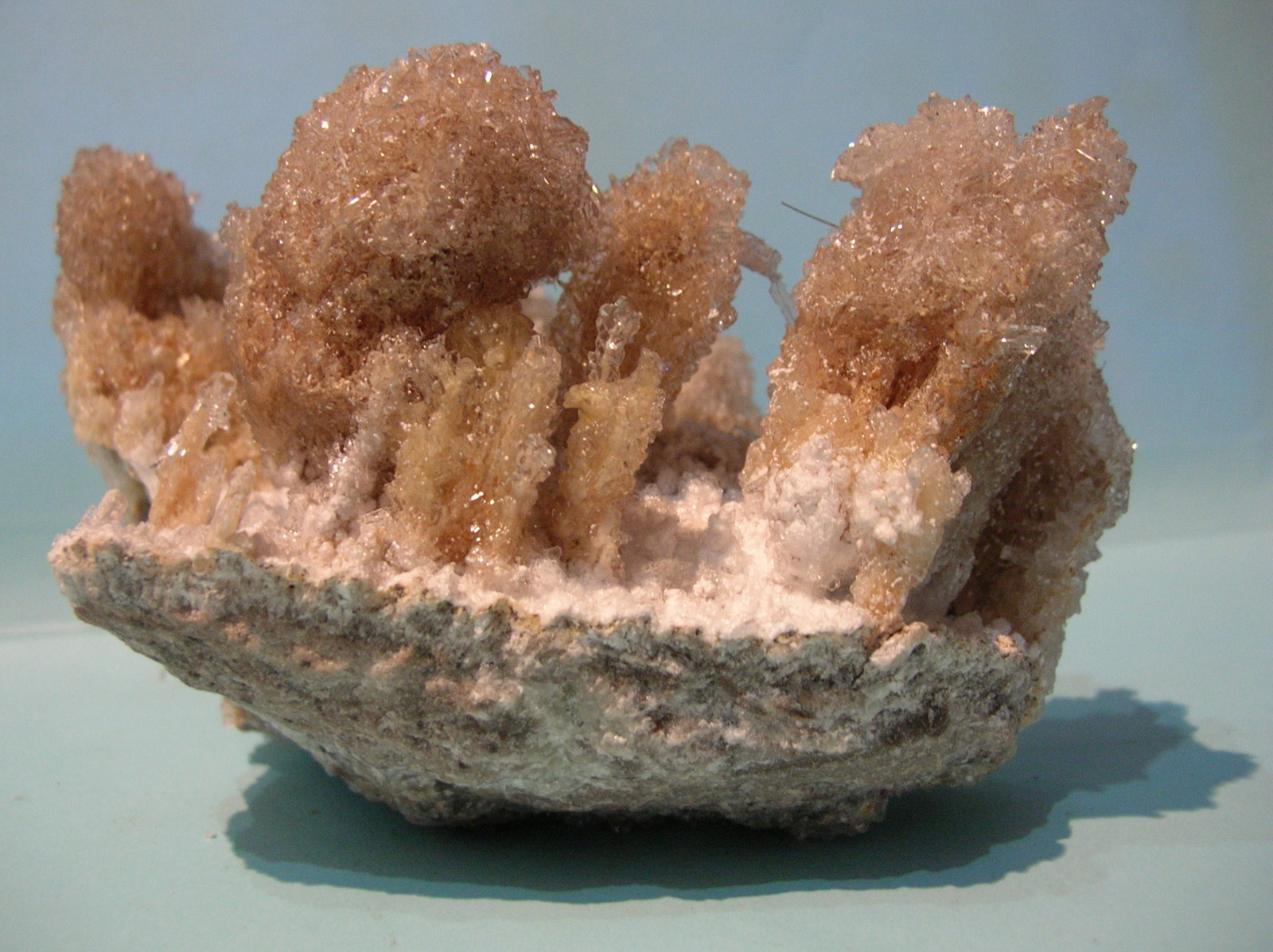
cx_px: 636
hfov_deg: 51.4
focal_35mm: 36
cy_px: 476
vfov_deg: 39.6
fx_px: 1323
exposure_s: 1/4.7
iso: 121
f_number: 2.7
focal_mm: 6
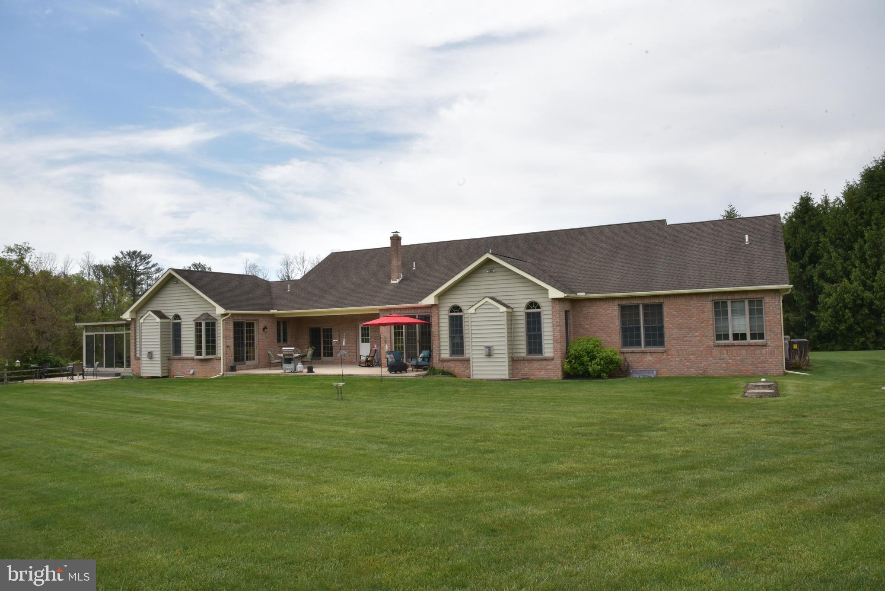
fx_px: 590
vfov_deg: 53.2
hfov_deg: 73.7
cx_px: 442
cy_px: 296
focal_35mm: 24
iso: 800
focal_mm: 24
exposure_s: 1/200
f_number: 22
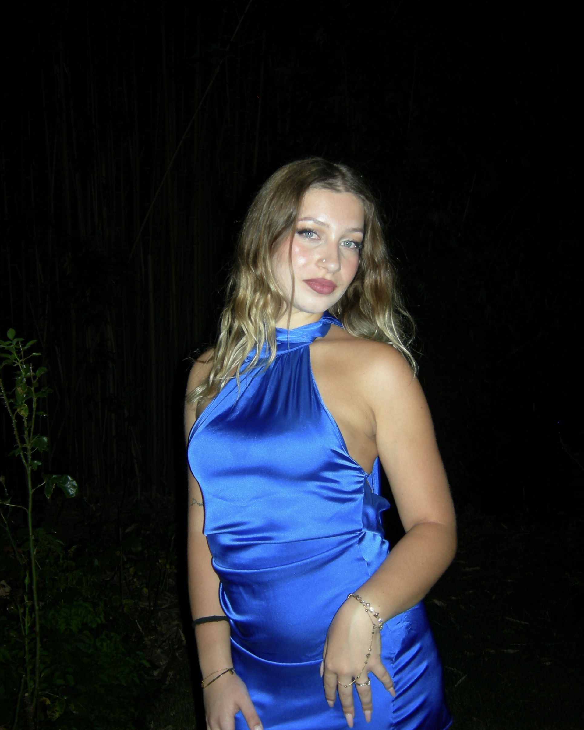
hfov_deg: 39.2
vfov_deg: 47.9
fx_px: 821
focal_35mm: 38
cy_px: 366
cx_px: 295
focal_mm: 7.5
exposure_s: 1/60.1
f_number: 2.7
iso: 64
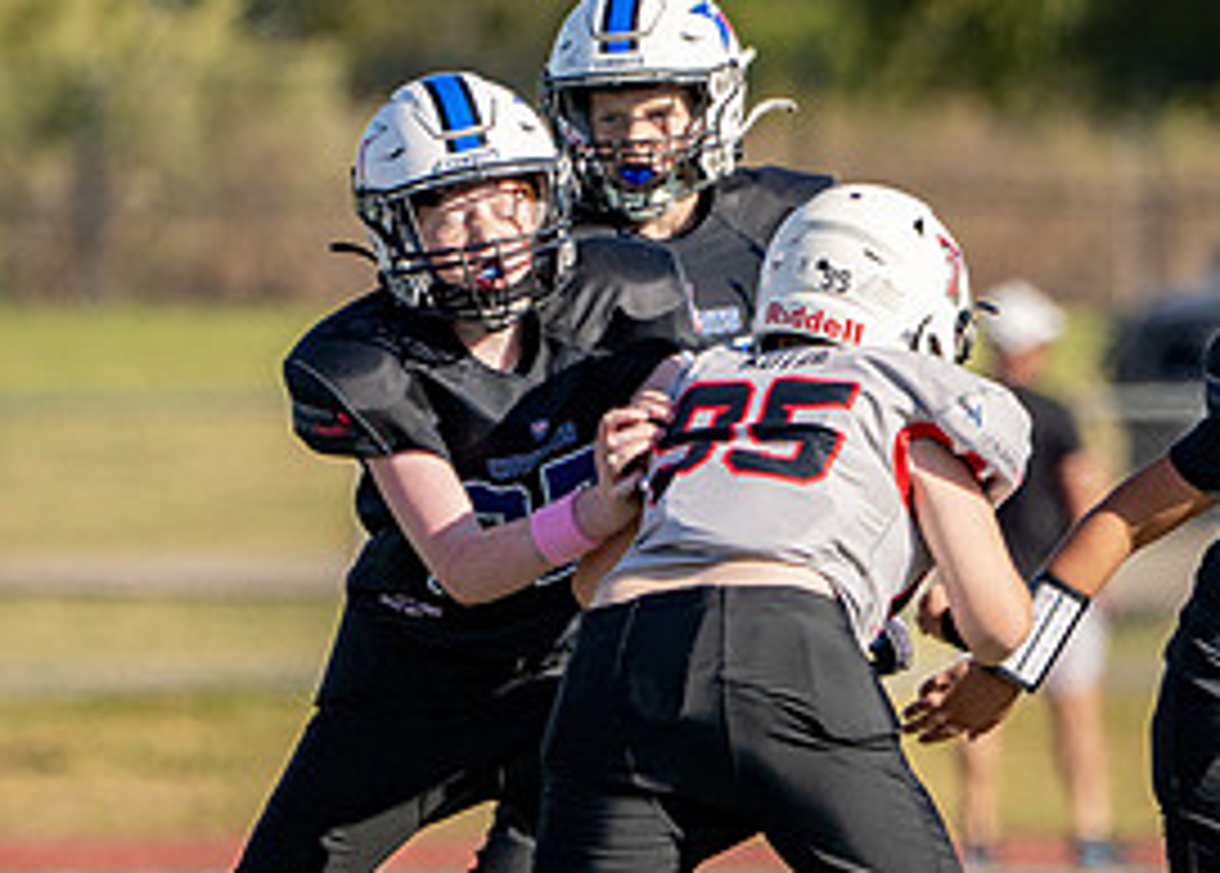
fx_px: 38212
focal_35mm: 1102
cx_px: 1201
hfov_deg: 1.8
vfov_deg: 1.3
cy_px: 443
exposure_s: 1/2000
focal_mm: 400
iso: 320
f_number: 5.6
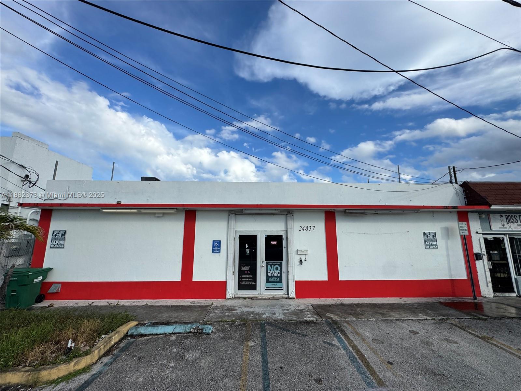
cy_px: 196
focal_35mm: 14
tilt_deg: +10.0
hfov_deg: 102.1
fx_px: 211
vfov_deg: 85.7
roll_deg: +0.2
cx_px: 260
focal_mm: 2.22
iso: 50
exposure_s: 1/1709
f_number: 2.2
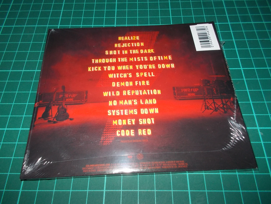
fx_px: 227
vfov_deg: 48.2
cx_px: 136
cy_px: 102
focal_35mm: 29
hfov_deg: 61.7
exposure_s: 1/30
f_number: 3.3
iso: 200
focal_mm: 4.1
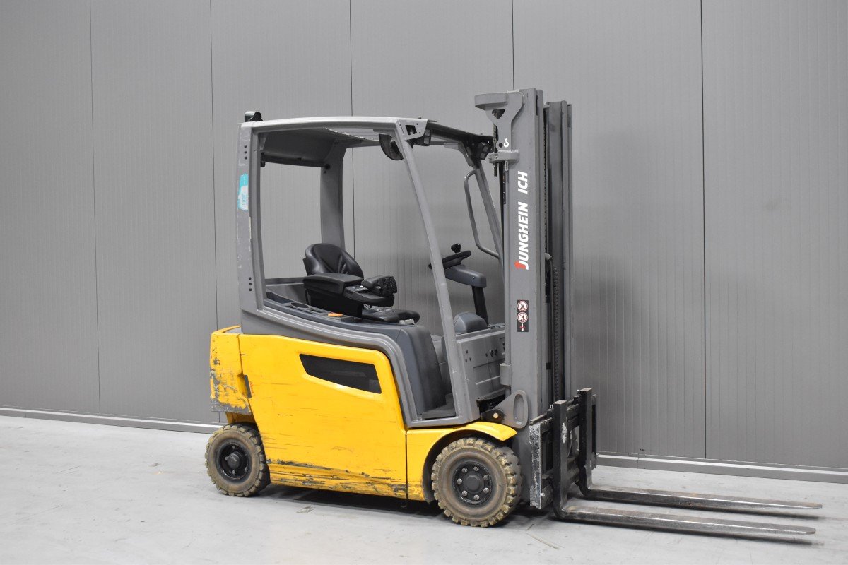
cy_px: 282
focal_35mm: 42
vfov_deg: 31.9
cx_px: 424
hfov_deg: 46.4
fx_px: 989
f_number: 5
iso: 1600
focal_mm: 28
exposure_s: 1/40
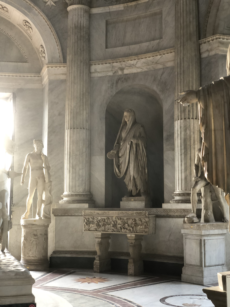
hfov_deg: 28.0
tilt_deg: +6.1
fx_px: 461
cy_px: 154
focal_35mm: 52
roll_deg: -0.3
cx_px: 115
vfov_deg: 36.8
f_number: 2.4
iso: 125
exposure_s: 1/33
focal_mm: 6
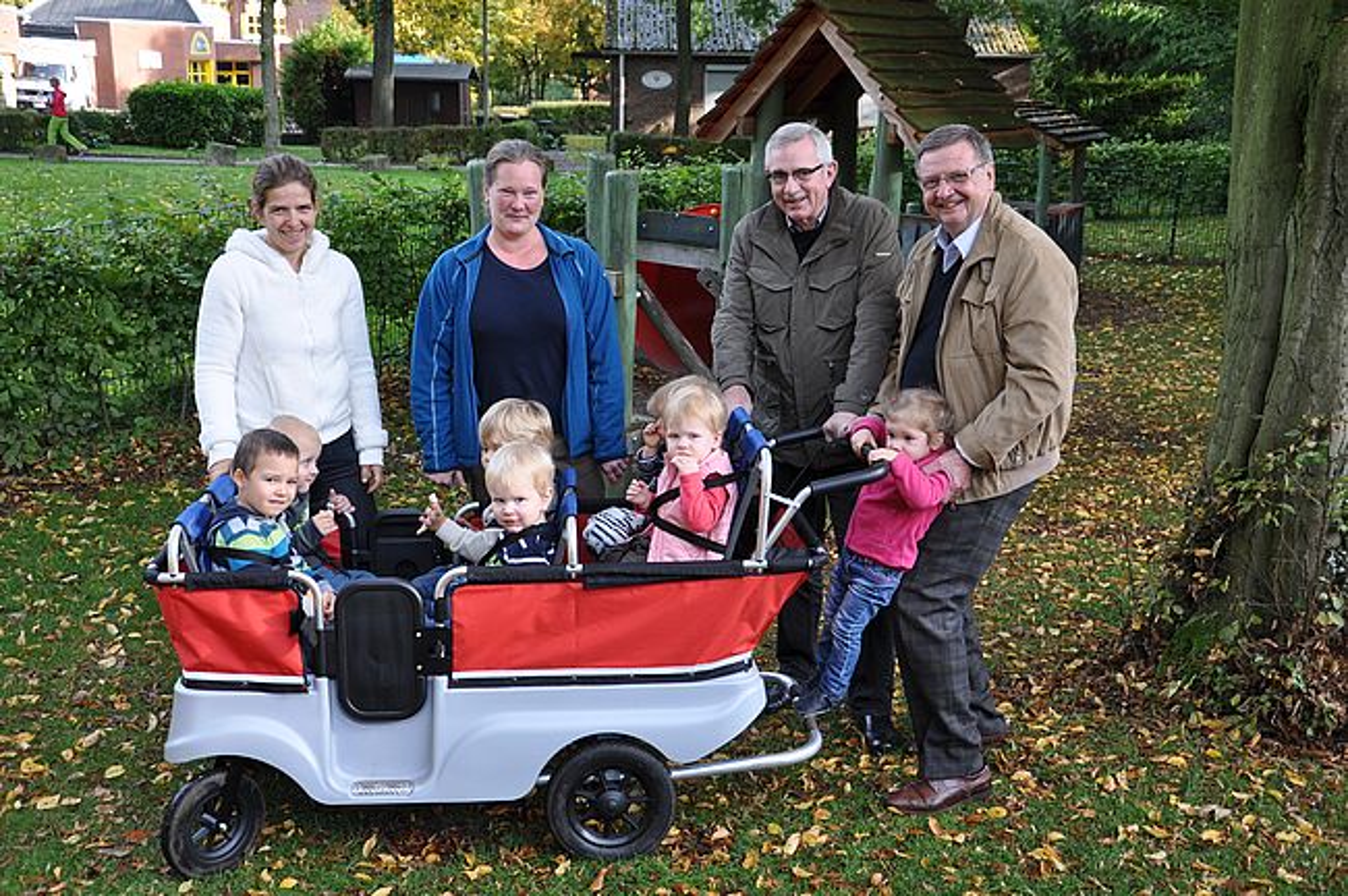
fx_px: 1459
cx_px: 674
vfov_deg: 34.1
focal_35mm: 39
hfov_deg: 49.6
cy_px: 448
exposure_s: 1/125
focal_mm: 26
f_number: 5.6
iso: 220
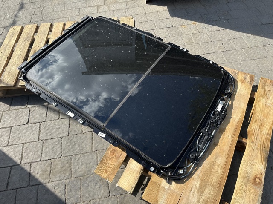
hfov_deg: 71.6
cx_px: 136
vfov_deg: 56.8
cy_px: 102
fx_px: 189
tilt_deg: -56.2
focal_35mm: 24
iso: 80
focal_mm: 6.86
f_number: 1.78
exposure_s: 1/1692
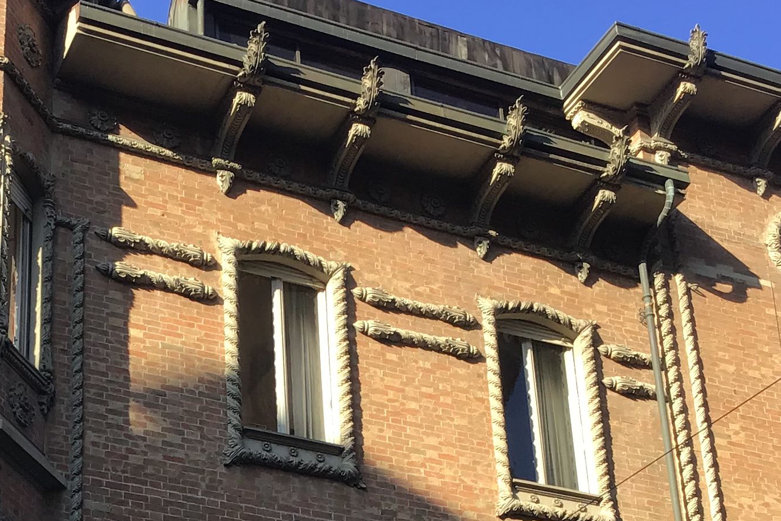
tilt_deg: +23.8
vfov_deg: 16.7
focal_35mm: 78
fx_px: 1692
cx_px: 203
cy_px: 638
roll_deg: +1.4
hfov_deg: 25.7
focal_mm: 3.3
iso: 25
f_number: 2.4
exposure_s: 1/369
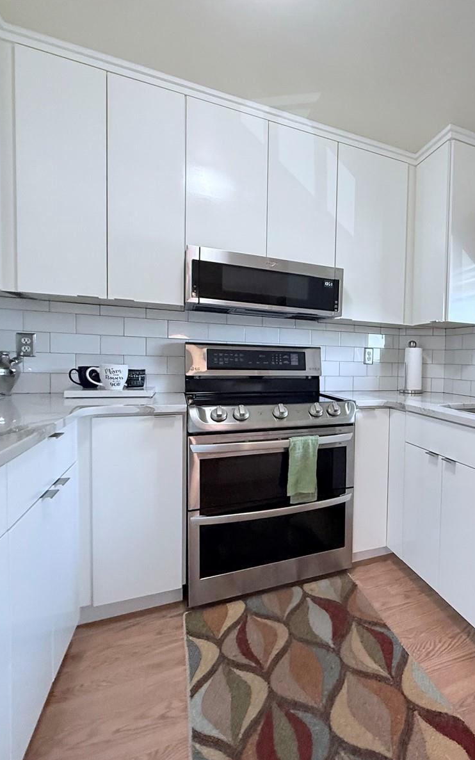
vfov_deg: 85.1
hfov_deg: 53.6
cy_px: 380
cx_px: 410
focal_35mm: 20
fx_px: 414
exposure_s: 1/120
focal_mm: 2.22
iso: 320
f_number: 2.2
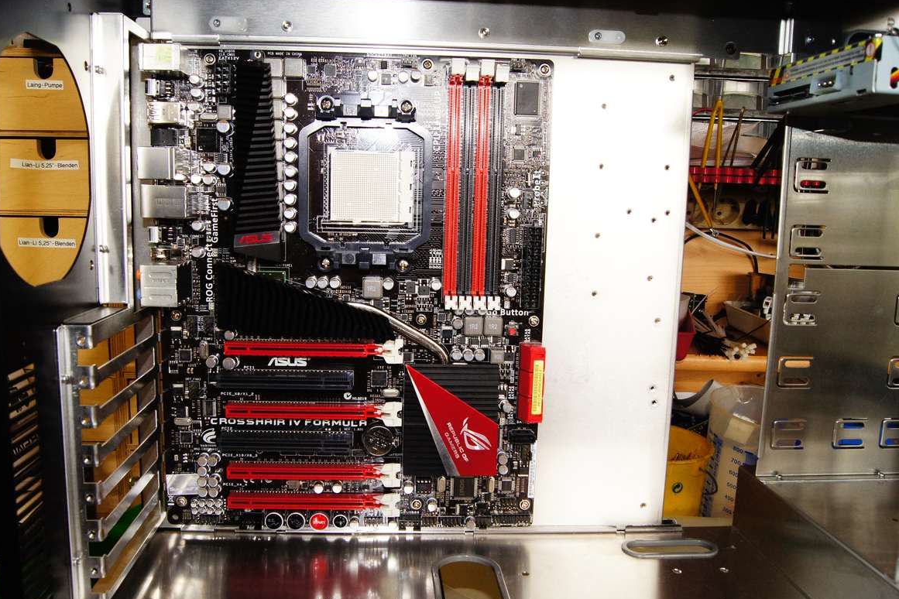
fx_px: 774
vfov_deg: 42.3
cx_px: 435
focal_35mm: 31
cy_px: 306
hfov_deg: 60.3
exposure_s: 1/50
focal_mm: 20
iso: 800
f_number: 13
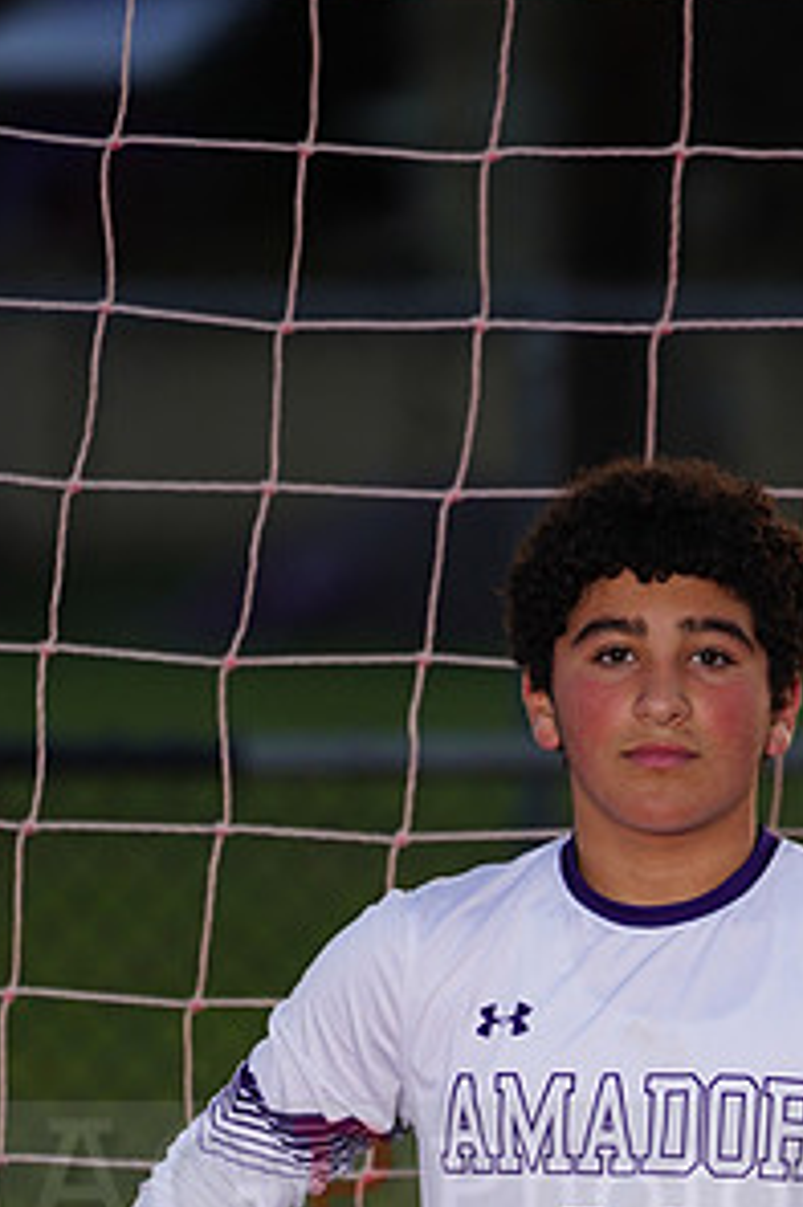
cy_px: 1158
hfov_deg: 2.2
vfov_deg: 3.3
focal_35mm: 629
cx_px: 724
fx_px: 21068
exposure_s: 1/250
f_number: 5.6
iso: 320
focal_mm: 321
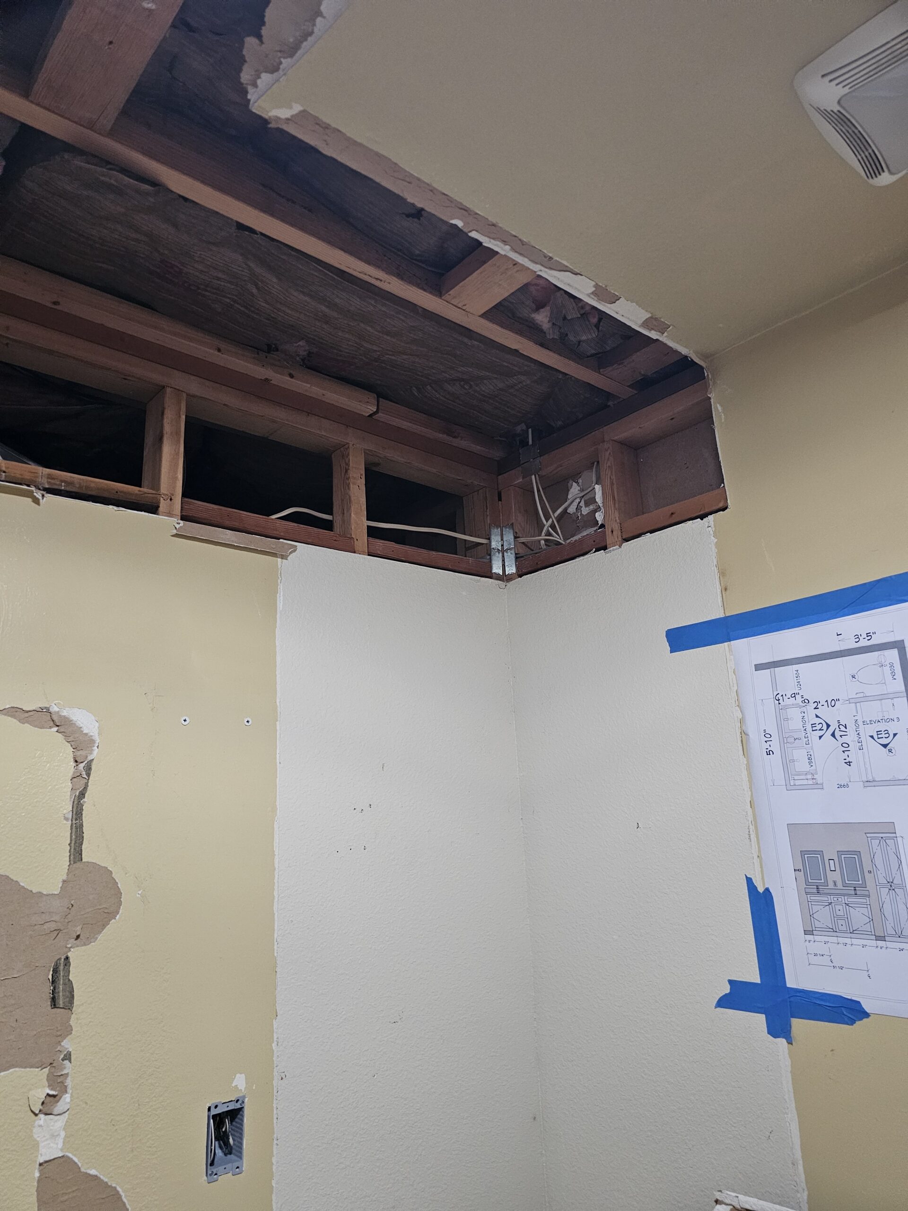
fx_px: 804
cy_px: 606
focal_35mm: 23
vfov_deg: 73.9
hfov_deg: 58.9
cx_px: 454
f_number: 1.7
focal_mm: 6.3
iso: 800
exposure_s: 1/60
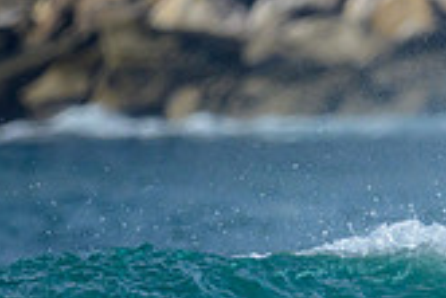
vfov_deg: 0.4
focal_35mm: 3811
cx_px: 635
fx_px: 47254
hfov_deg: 0.5
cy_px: 358
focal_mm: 800
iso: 720
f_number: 6.3
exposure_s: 1/4000
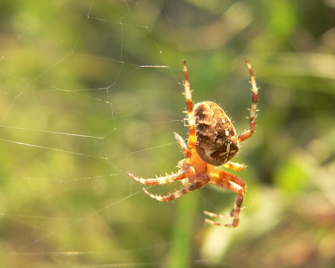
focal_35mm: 86
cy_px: 134
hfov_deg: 22.2
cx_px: 178
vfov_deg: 17.9
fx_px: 853
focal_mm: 13.7
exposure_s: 1/125
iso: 100
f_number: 3.7
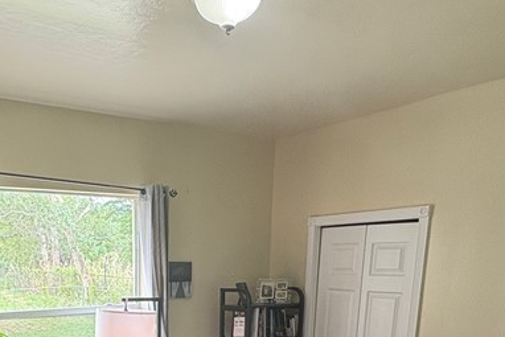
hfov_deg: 48.3
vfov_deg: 30.0
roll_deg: -0.3
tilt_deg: -13.4
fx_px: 547
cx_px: 151
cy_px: 390
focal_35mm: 39
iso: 200
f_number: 2.2
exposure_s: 1/120
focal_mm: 2.22
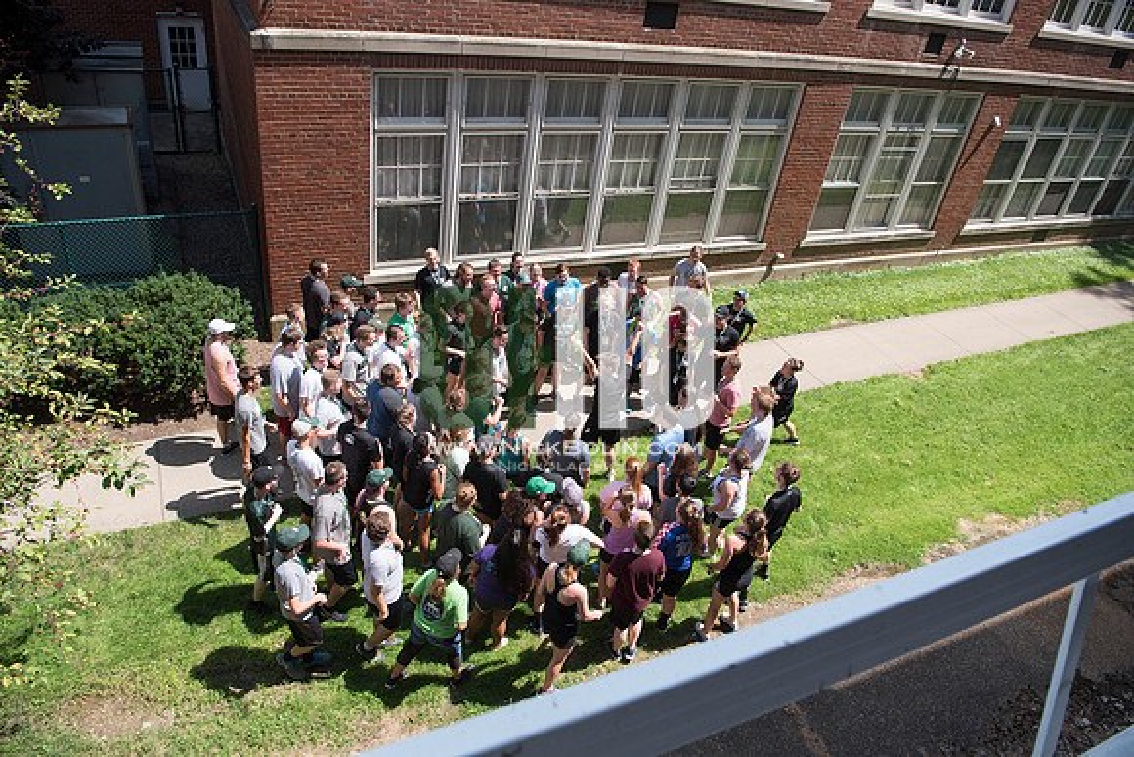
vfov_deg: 53.2
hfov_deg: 73.7
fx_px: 756
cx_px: 567
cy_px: 378
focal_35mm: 24
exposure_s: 1/2500
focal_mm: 24
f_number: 5
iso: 640
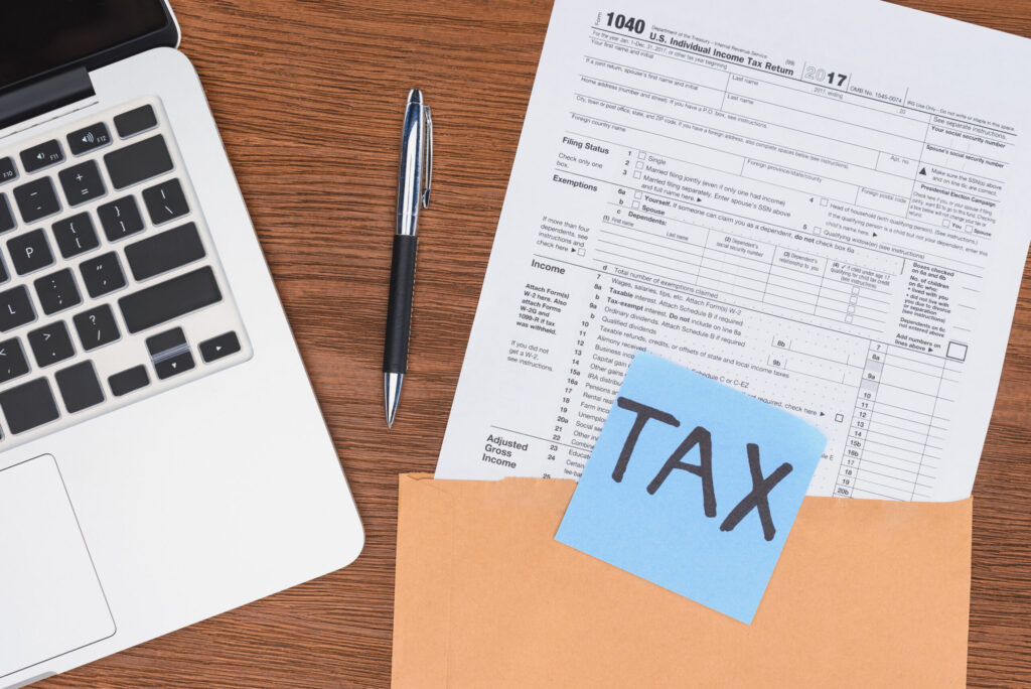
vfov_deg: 27.0
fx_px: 1433
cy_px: 344
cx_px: 516
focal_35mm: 50
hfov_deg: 39.6
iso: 160
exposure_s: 1/160
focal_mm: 50
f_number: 9
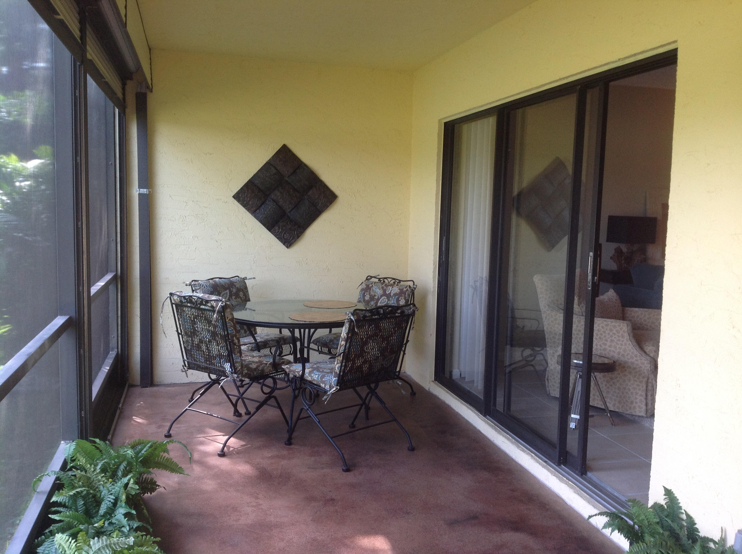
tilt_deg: -2.1
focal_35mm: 35
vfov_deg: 40.6
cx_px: 371
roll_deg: -3.5
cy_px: 277
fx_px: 749
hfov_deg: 52.7
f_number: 2.4
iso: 64
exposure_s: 1/60
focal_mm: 4.28
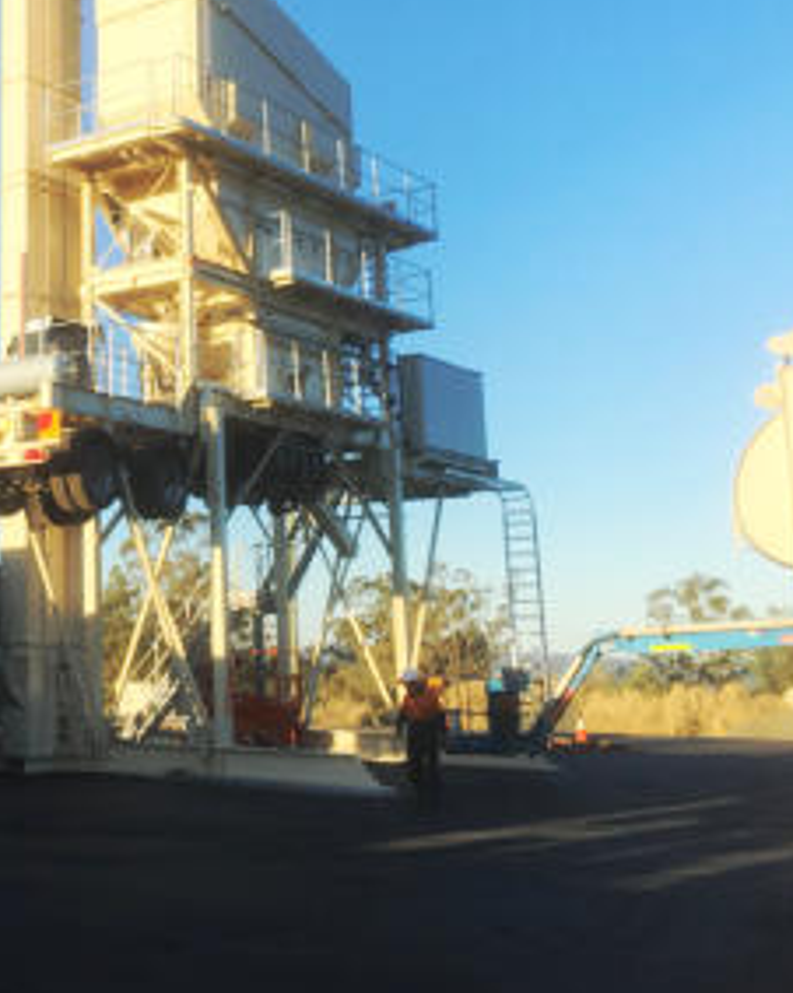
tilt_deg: +12.6
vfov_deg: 37.1
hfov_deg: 28.6
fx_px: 1468
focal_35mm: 50
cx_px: 32
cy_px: 349
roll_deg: -0.5
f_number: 2.2
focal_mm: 4.15
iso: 25
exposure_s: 1/986
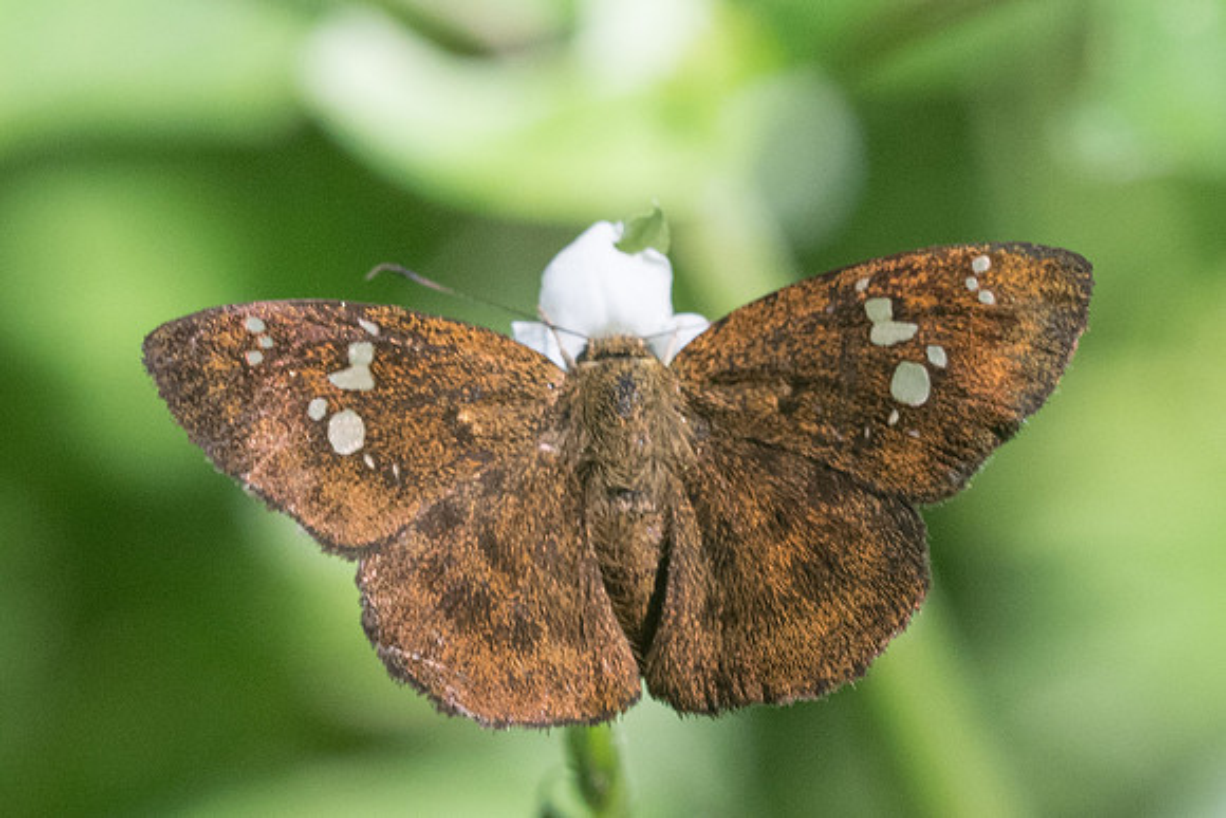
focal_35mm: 669
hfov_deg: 3.1
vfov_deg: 2.1
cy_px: 520
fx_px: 22785
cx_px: 381
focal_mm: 150
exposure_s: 1/200
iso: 1000
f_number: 9
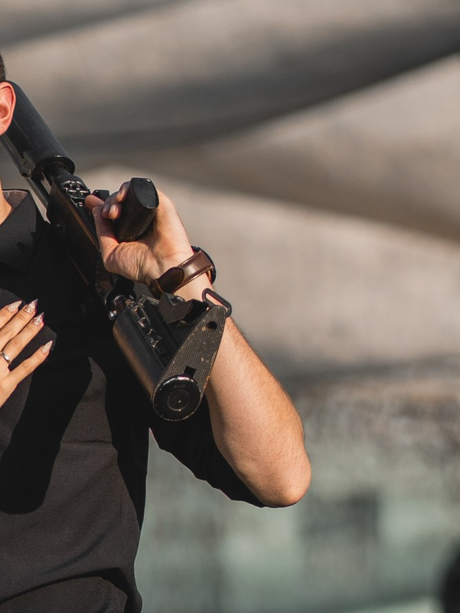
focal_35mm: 375
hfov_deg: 4.0
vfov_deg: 5.3
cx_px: -149
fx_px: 6643
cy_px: 716
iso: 100
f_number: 1.8
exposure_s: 1/2000
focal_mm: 85
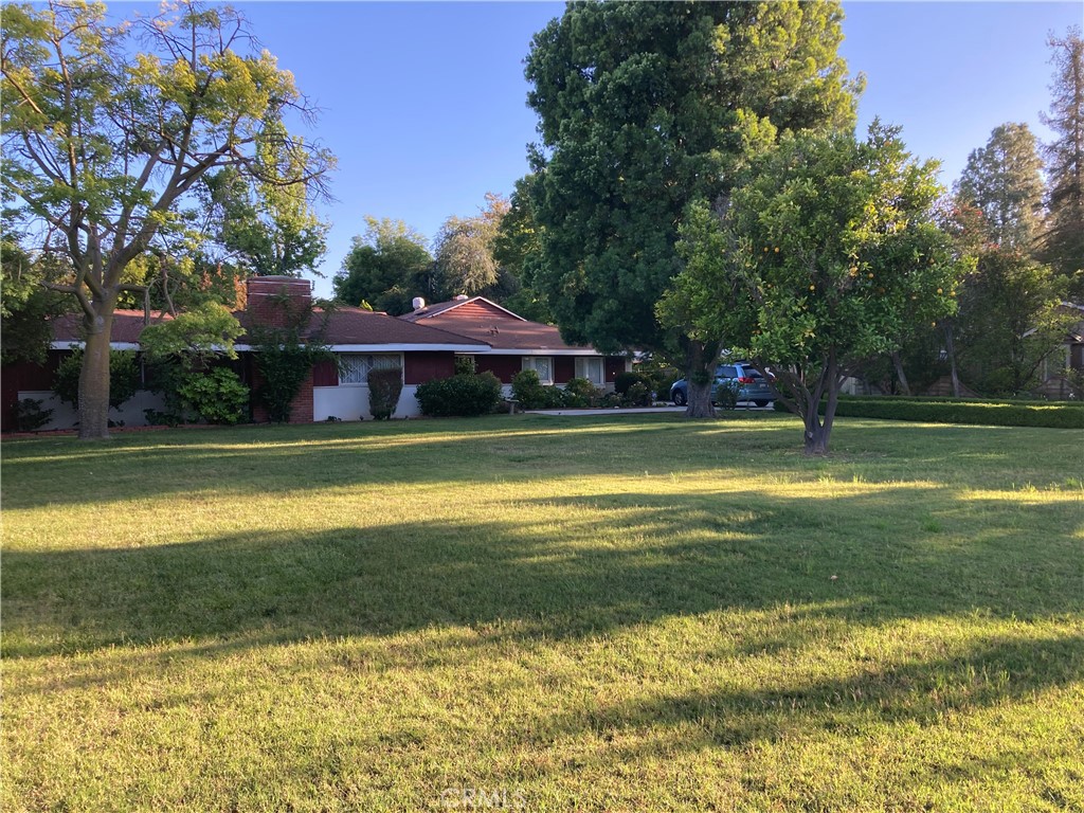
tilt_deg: -0.1
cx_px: 542
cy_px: 406
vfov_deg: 49.7
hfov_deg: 63.4
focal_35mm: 28
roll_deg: +1.4
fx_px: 877
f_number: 1.8
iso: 20
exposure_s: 1/250
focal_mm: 3.99
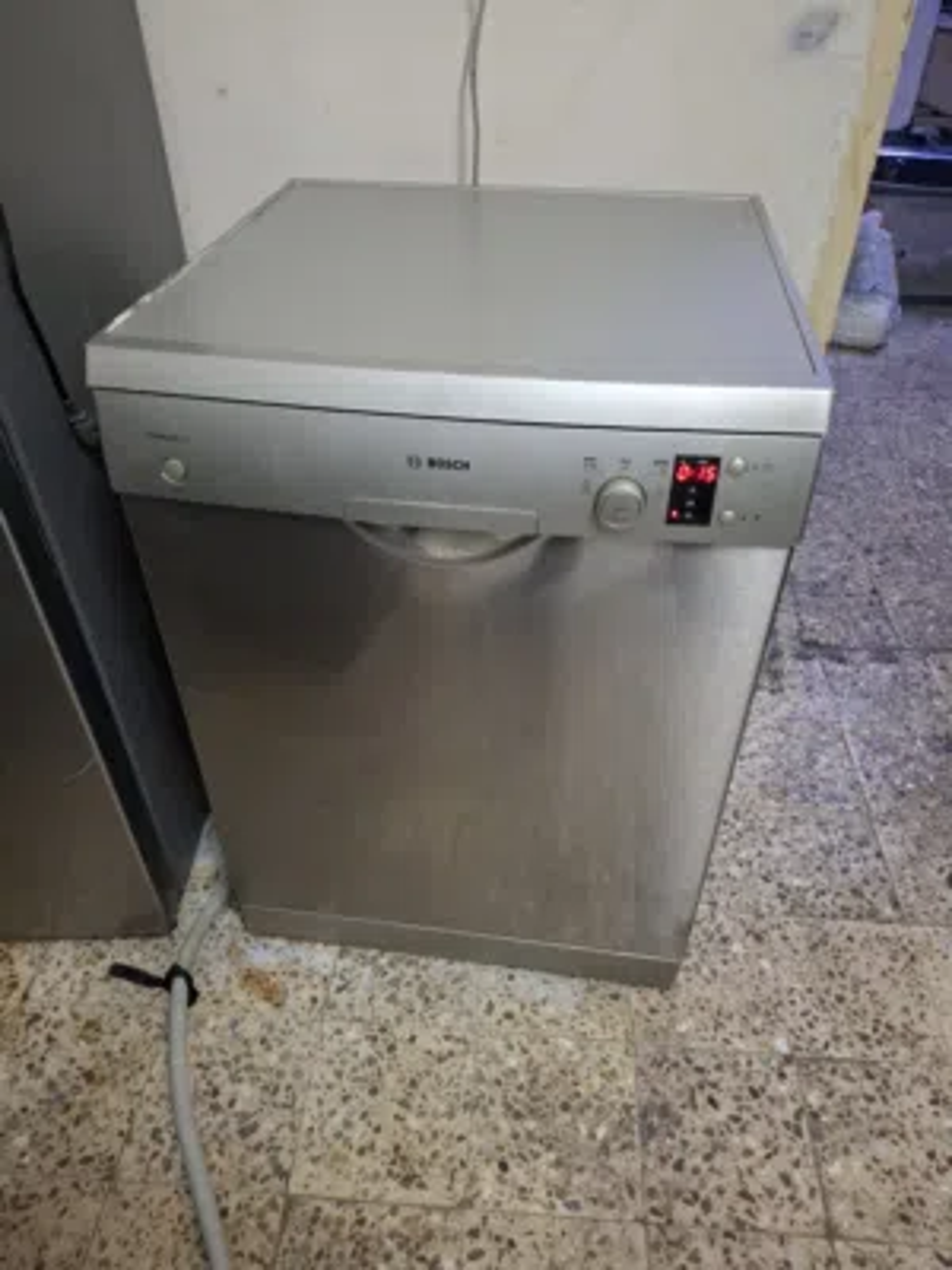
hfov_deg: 58.9
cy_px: 635
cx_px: 476
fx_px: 843
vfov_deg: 73.9
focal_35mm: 23
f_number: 1.8
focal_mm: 5.54
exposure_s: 1/25
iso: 800
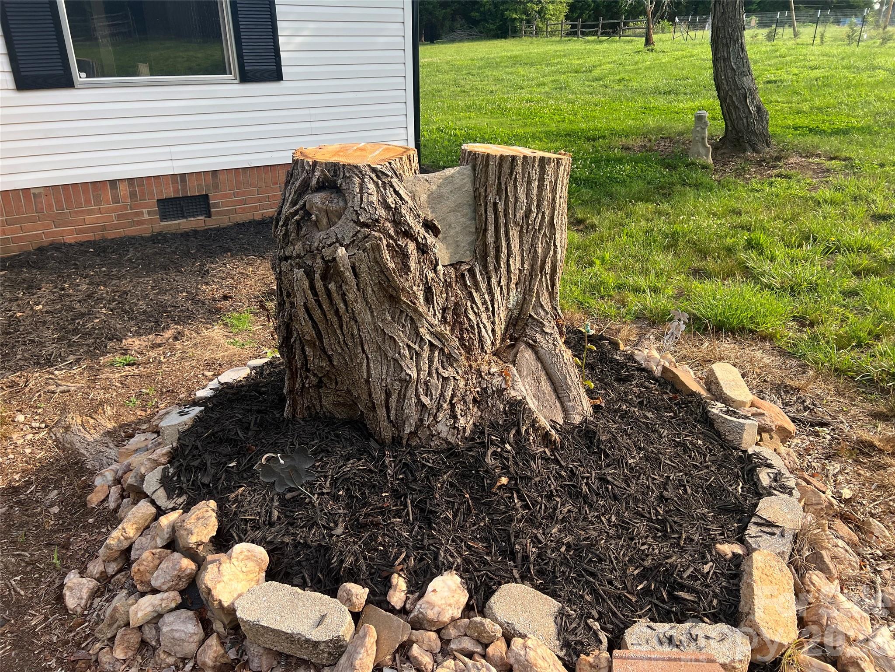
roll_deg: +0.3
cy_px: 336
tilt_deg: -25.3
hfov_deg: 67.3
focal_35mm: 26
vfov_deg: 53.1
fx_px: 672
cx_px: 448
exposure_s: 1/808
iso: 50
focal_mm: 5.7
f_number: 1.5
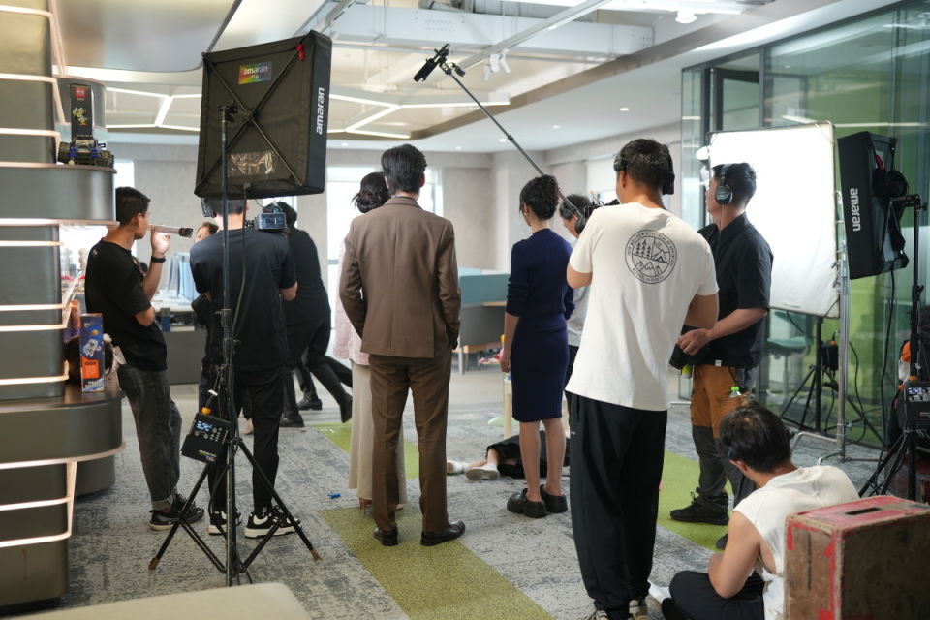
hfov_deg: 50.7
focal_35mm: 38
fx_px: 982
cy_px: 310
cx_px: 465
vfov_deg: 35.1
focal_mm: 38
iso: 320
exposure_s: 1/125
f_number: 2
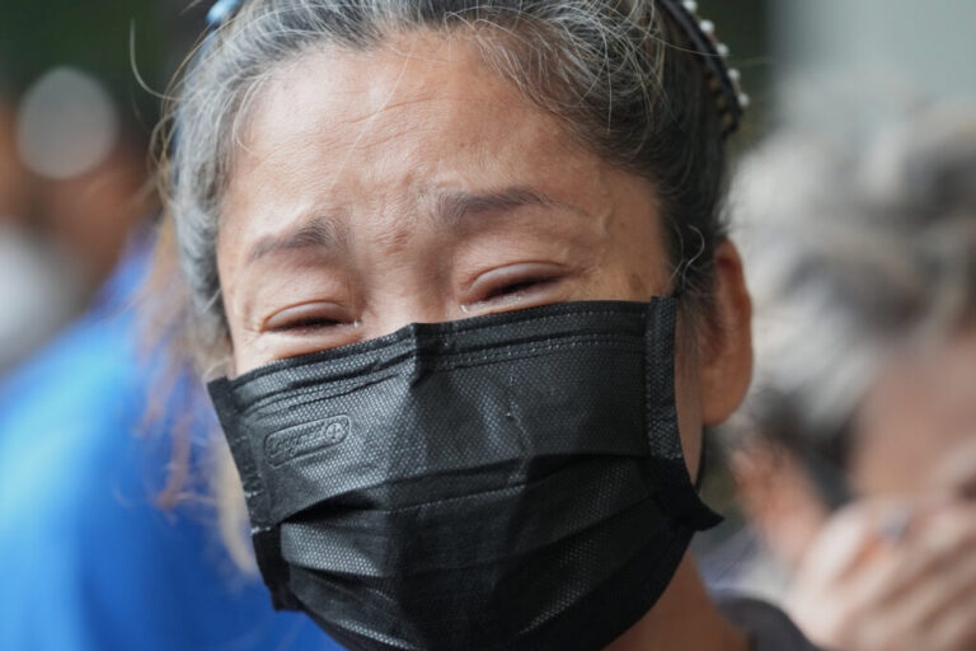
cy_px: 326
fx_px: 5096
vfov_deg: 7.3
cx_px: 488
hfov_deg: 10.9
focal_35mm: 188
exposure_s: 1/1250
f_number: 4
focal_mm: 188
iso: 3200
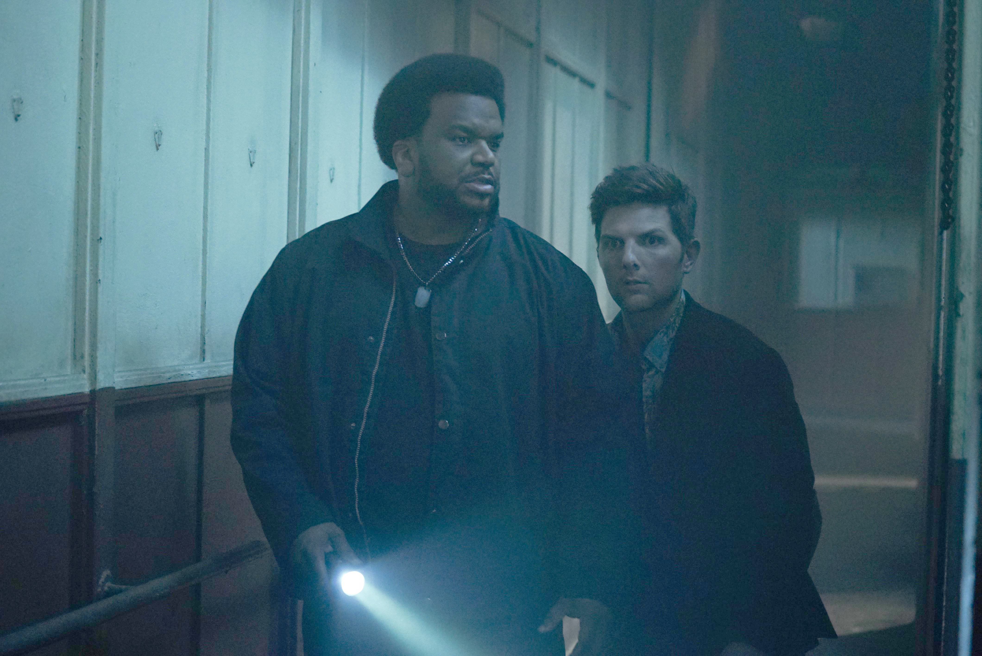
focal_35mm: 70
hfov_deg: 28.8
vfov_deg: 19.5
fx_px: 1910
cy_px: 328
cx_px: 491
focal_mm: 70
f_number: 4
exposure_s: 1/100
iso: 8000
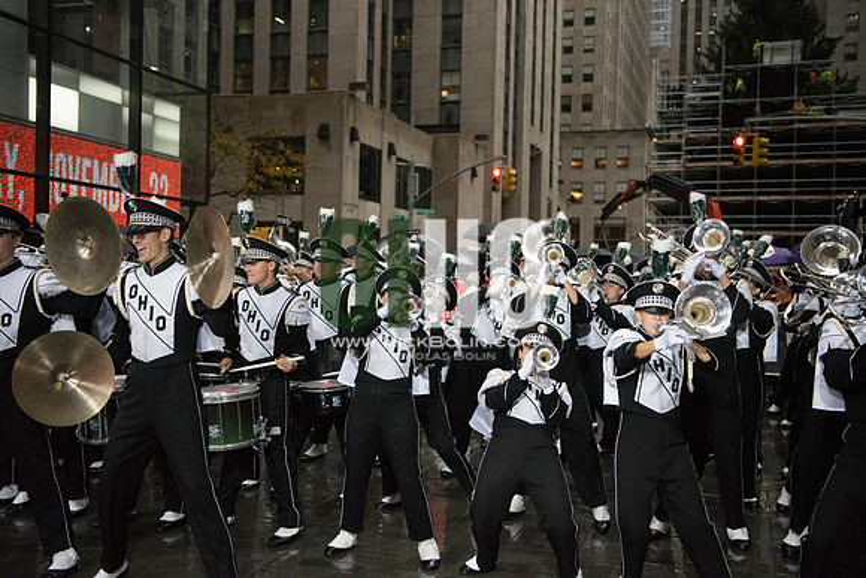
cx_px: 433
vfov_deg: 33.4
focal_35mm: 40
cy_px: 289
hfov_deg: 48.4
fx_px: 962
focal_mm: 40
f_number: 2.8
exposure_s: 1/4000
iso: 10000
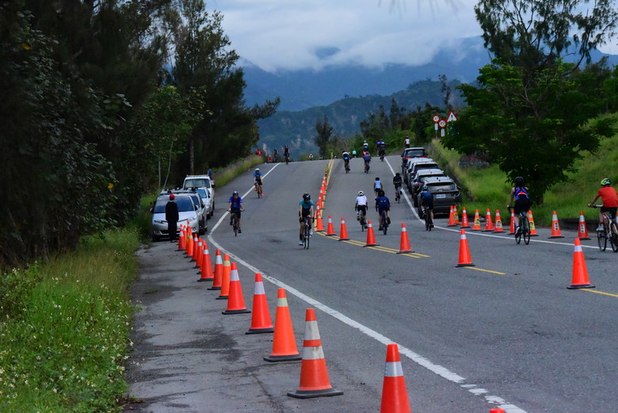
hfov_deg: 17.1
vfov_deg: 11.4
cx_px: 309
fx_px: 2061
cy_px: 206
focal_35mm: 120
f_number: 16
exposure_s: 1/4000
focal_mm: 120
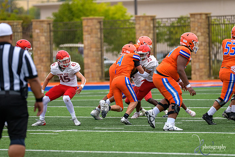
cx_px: 112
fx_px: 1769
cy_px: 82
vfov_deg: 5.1
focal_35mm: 271
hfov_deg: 7.6
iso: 450
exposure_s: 1/1000
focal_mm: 250
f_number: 3.5
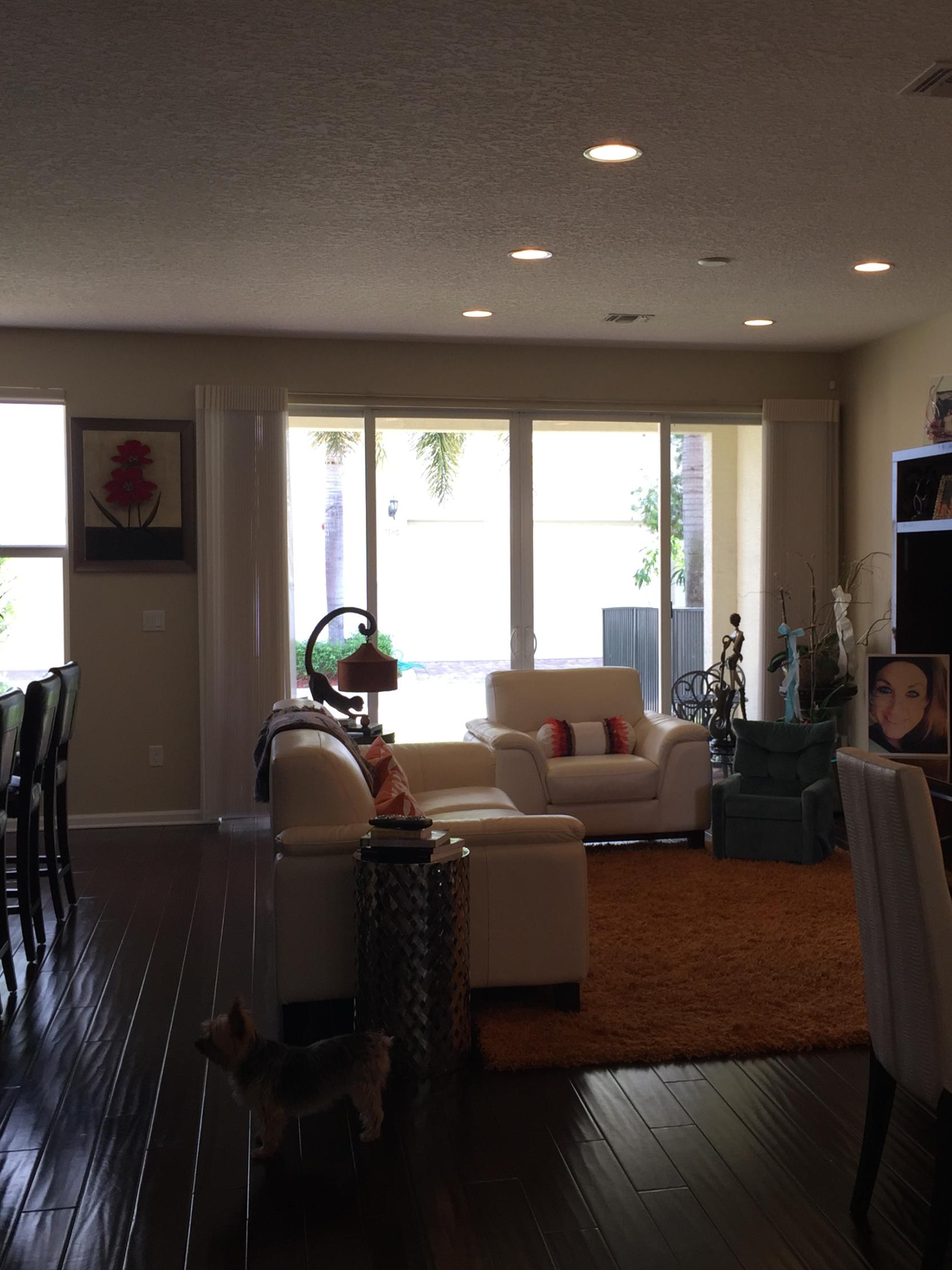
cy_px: 634
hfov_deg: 36.6
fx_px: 1430
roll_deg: -0.2
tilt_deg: -3.5
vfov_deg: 47.9
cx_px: 604
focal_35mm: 39
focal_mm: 4.15
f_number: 2.2
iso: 32
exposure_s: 1/40
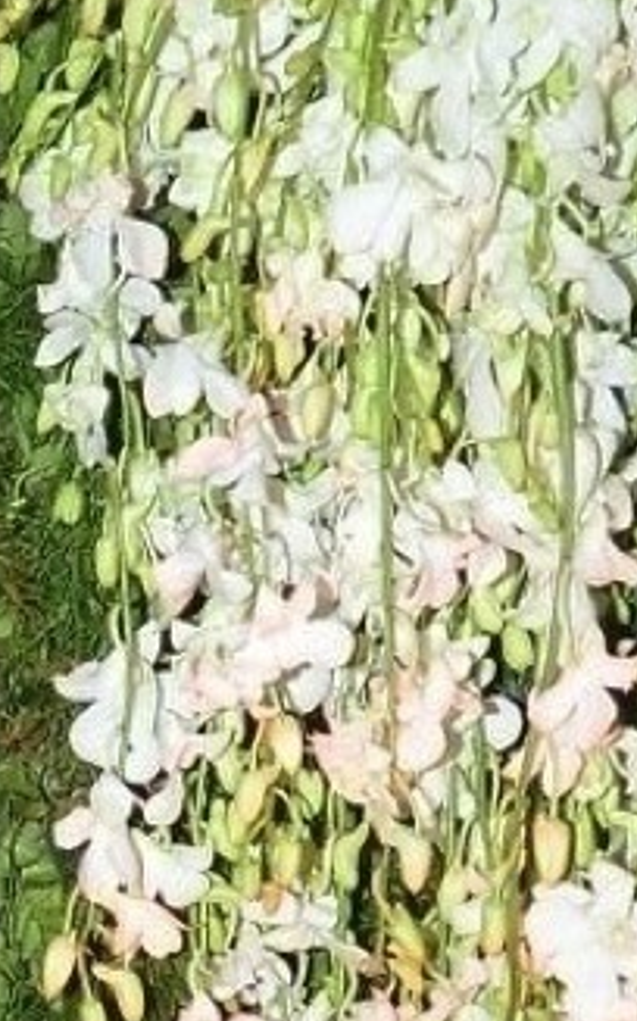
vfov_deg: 8.9
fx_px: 6119
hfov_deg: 5.6
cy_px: 2200
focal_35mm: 220
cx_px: -1162
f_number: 6.3
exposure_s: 1/125
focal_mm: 26
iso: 500
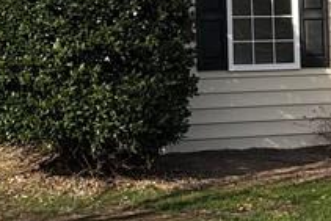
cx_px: 206
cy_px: -205
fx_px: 1297
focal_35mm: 141
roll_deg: +1.3
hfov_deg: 14.5
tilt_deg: +12.4
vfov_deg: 9.2
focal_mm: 4
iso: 20
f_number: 1.8
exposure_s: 1/1845
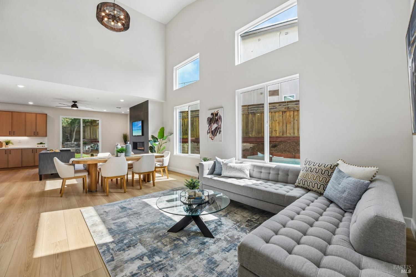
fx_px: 162
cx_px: 208
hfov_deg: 104.3
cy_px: 138
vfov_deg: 81.2
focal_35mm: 14
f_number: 8
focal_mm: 14
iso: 640
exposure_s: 1/60
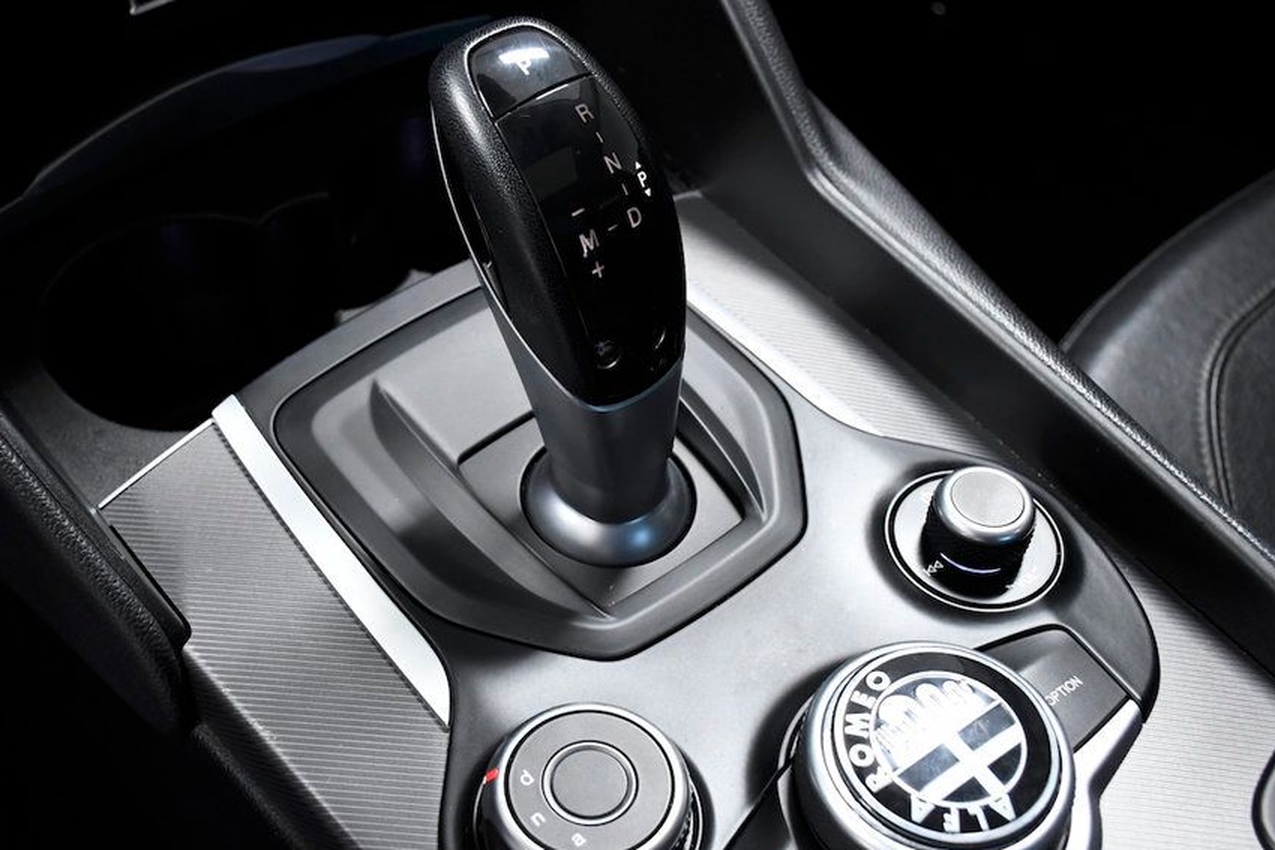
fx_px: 1665
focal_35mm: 47
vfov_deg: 28.7
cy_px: 438
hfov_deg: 41.9
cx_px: 580
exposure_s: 1/100
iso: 2500
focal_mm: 26
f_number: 5
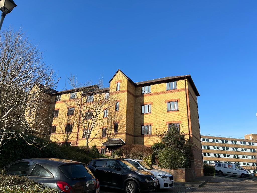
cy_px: 96
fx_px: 193
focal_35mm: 26
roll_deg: -1.5
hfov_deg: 67.3
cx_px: 128
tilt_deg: +20.3
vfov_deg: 53.1
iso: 50
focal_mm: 5.7
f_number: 1.5
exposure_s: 1/3460
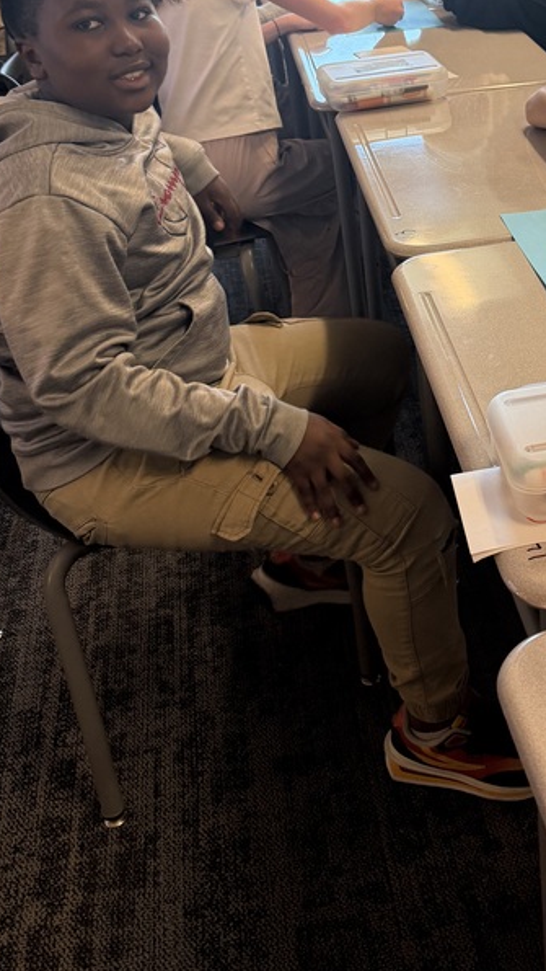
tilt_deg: -24.2
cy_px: 243
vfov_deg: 44.0
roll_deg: +2.1
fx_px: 1157
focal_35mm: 45
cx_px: 526
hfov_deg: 25.4
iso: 320
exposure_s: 1/60
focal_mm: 6.76
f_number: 1.78
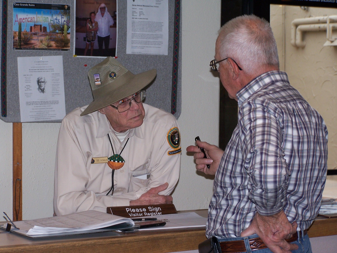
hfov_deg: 18.7
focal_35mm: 105
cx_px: 168
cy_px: 126
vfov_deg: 14.1
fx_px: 1022
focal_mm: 17.5
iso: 80
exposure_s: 1/100
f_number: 3.2
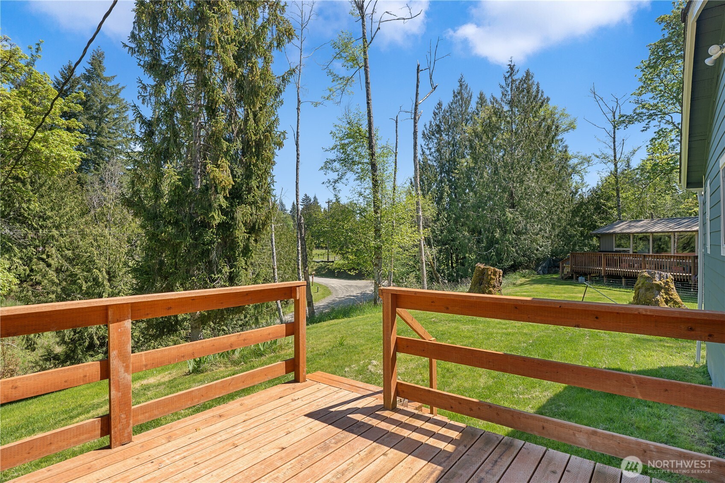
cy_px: 242
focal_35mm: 20
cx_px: 362
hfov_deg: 84.0
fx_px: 403
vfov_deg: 61.9
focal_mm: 20
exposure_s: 1/30
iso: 320
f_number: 8
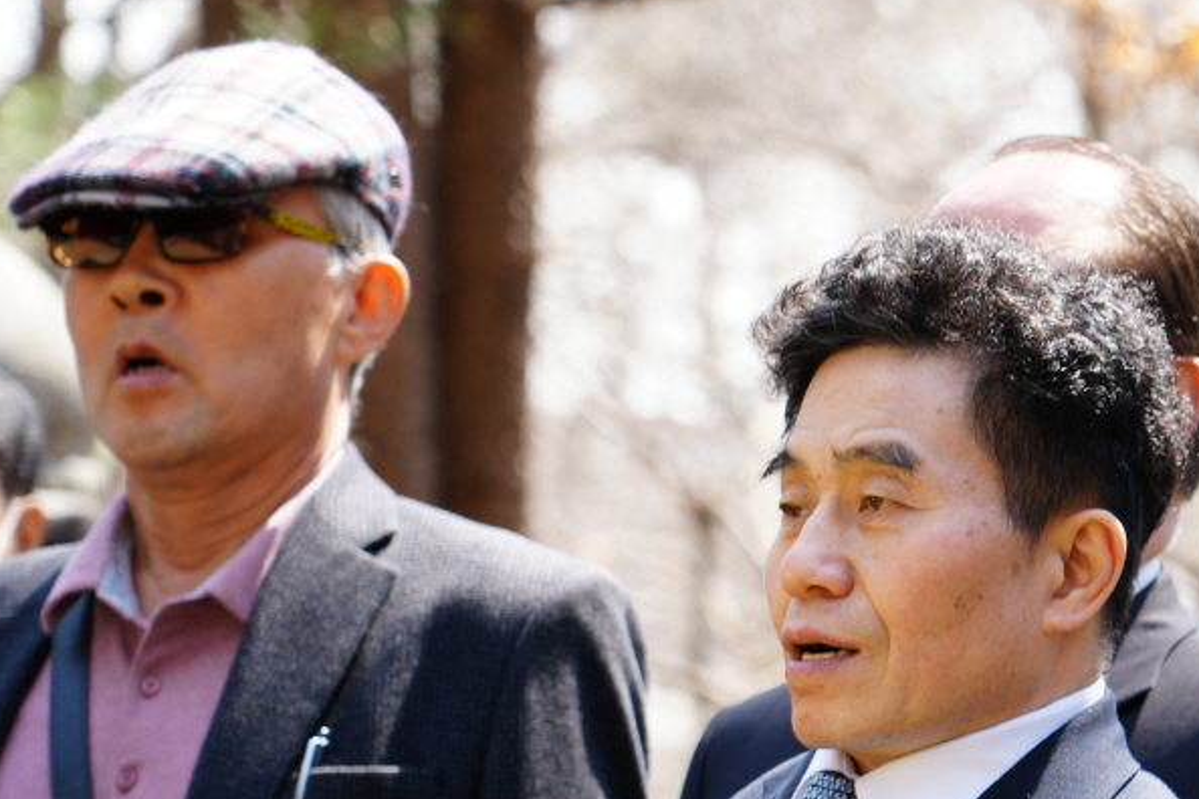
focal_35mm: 318
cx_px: 1461
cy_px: 1057
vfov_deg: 4.3
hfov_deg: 6.4
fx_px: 10590
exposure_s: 1/125
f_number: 5
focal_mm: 105
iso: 200
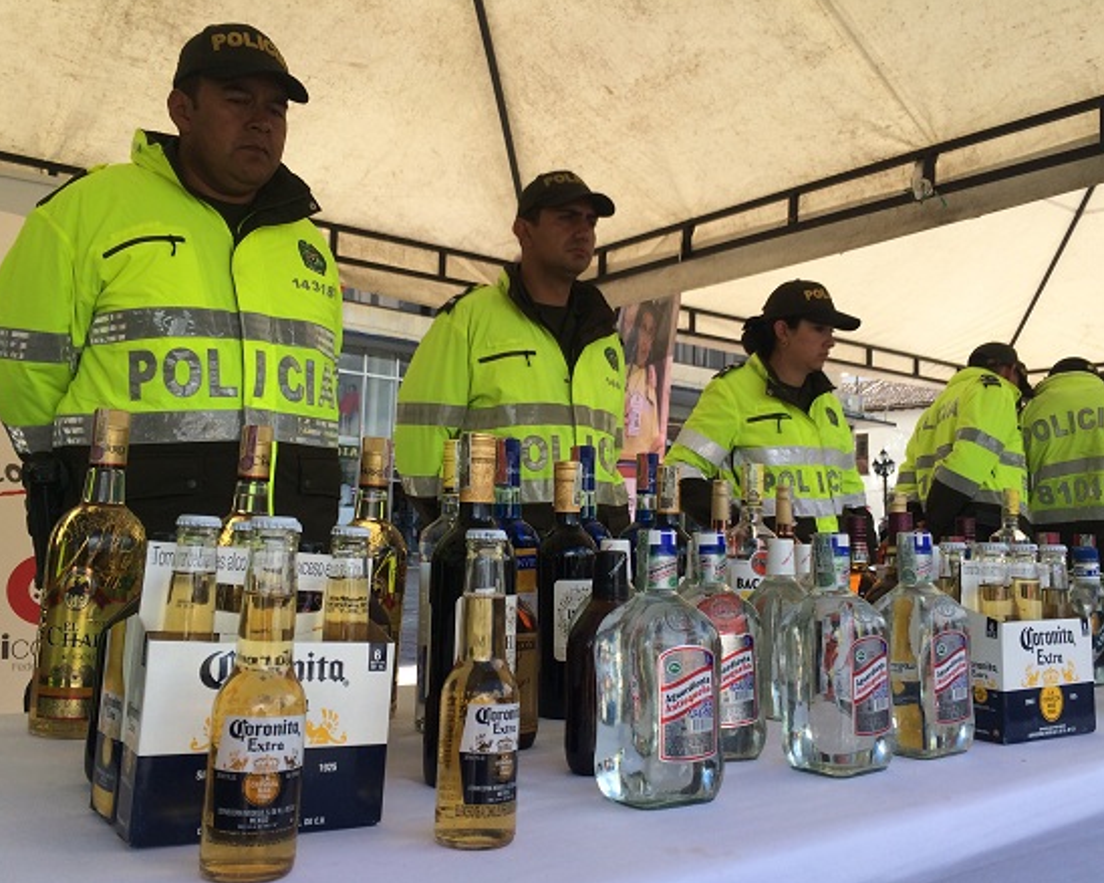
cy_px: 444
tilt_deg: +5.5
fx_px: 1013
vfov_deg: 47.1
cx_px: 556
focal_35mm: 31
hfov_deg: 57.2
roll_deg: -2.4
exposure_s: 1/746
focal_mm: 4.15
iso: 32
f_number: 2.2
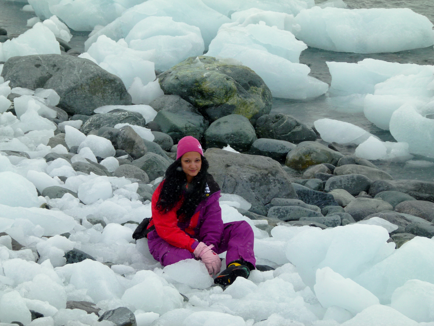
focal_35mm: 149
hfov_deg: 13.3
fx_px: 1868
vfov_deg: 10.0
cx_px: 217
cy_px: 163
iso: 100
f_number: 4
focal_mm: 26.7
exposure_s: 1/640
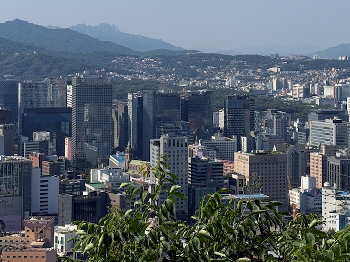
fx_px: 940
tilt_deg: +1.2
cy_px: 39
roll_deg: +0.1
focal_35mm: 93
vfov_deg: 15.7
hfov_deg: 21.1
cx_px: 183
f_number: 1.78
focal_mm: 6.76
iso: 64
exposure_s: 1/6024
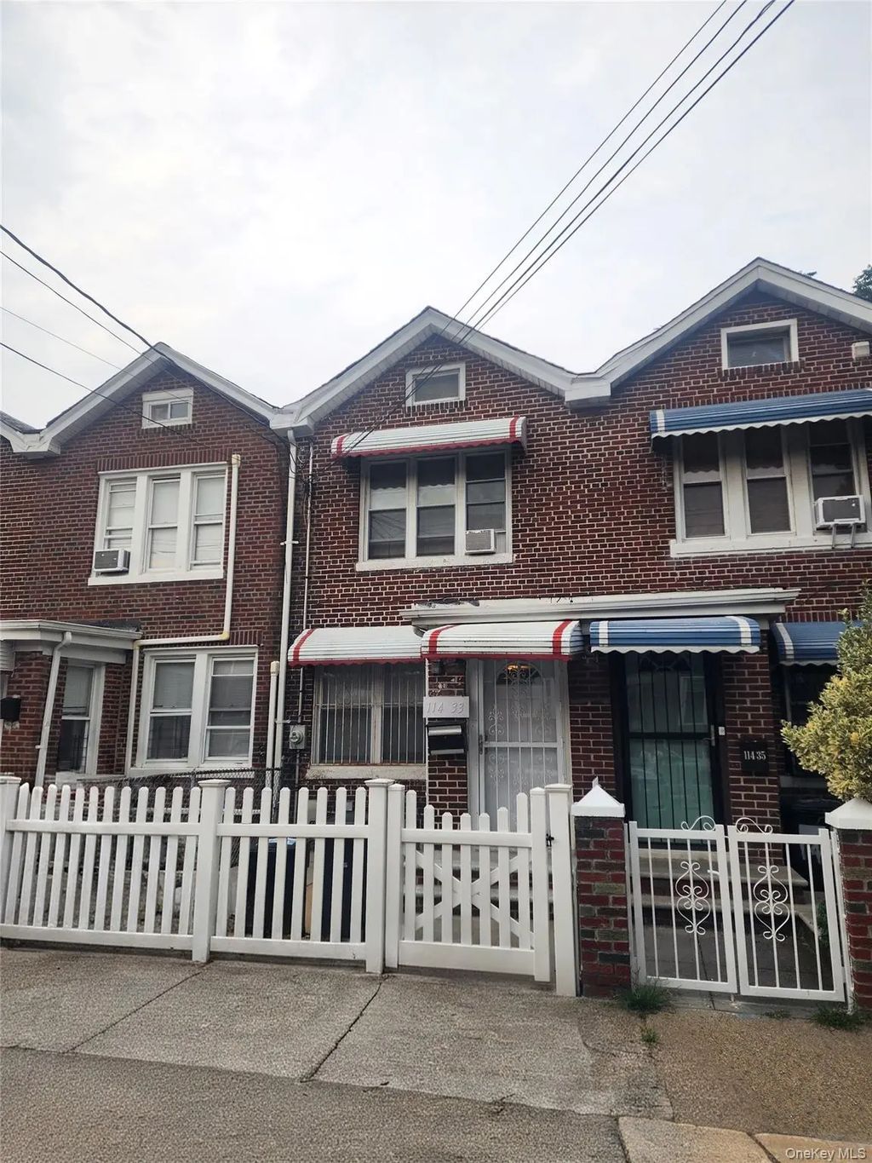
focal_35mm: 23
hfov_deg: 58.9
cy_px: 582
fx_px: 772
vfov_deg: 73.9
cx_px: 436
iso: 12
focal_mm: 6.4
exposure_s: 1/313
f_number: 1.8
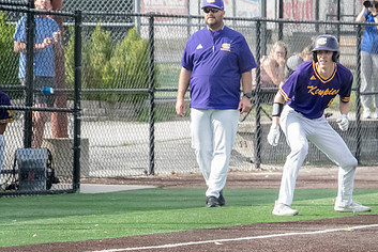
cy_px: 154
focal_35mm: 382
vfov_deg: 3.6
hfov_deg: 5.4
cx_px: 293
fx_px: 4014
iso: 5000
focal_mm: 155
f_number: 5.6
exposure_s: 1/4000
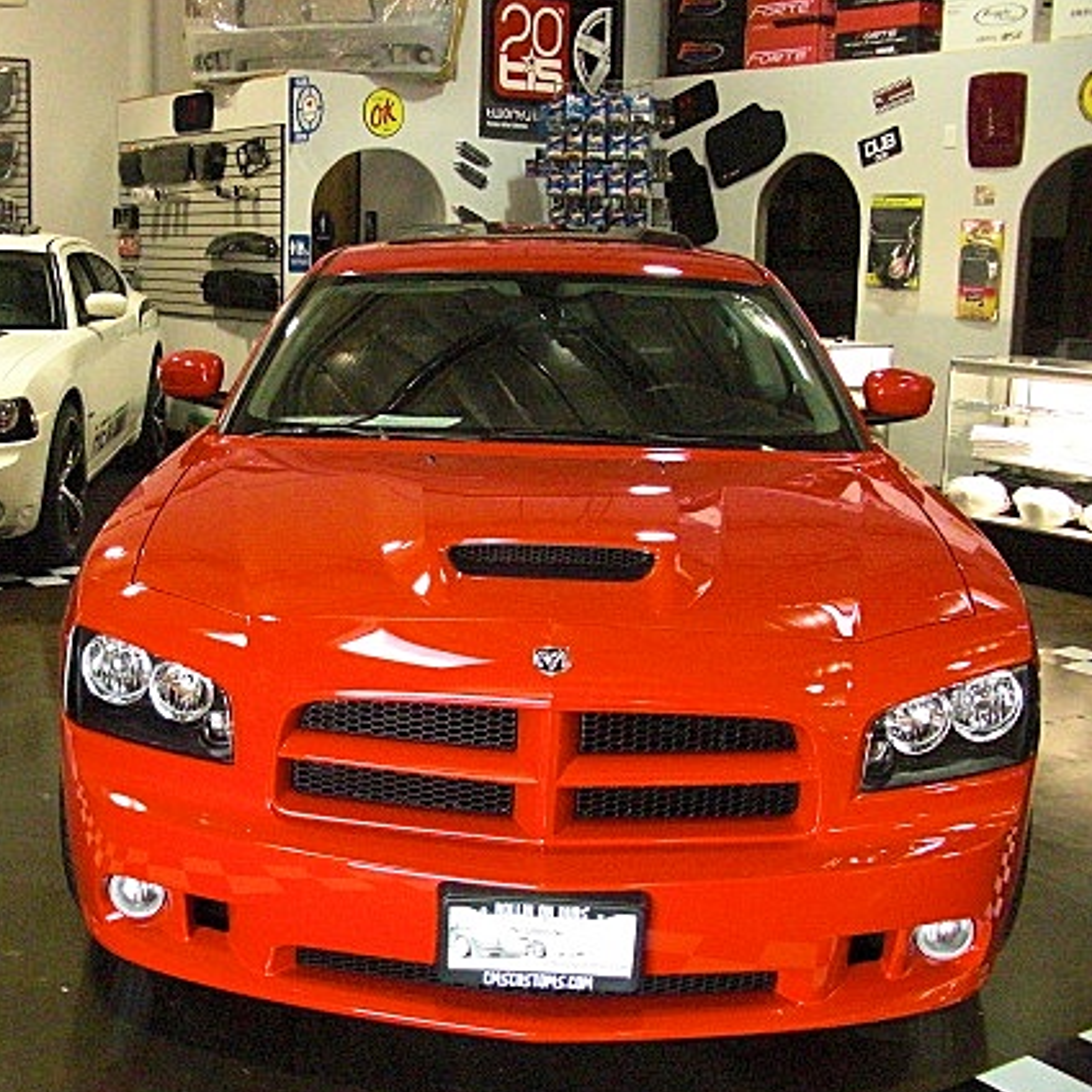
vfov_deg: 35.4
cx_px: 312
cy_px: 549
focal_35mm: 48
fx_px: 1713
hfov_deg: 34.8
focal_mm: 6.3
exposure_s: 1/100
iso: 800
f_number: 2.8
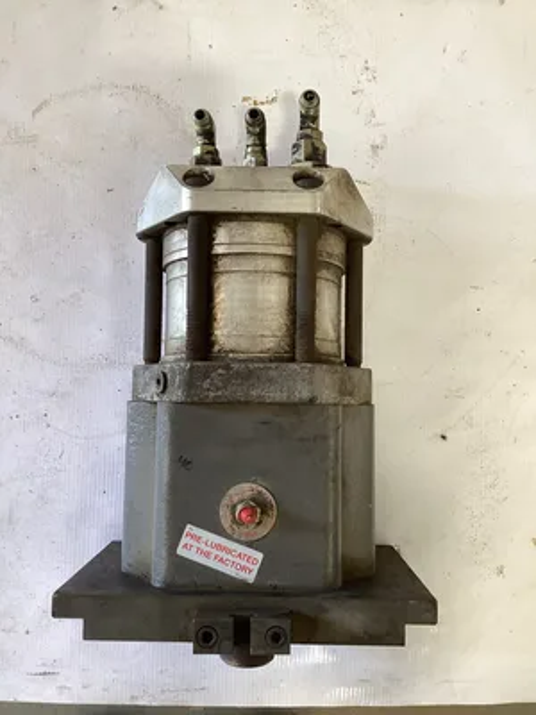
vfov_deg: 58.4
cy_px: 358
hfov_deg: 45.4
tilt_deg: -84.7
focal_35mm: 31
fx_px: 640
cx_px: 268
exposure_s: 1/50
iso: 80
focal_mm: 3.3
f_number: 2.4
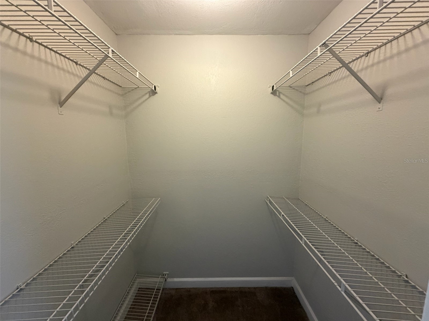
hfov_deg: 102.1
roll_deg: +0.4
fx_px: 174
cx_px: 214
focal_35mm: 14
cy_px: 160
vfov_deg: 85.7
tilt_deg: -8.9
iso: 500
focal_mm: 2.22
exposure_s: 1/60
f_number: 2.2
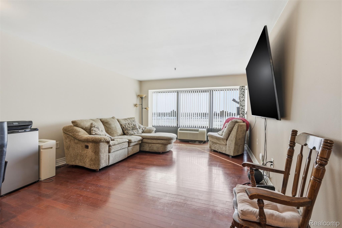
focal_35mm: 16
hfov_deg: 96.7
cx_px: 171
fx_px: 152
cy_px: 114
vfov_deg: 73.7
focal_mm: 16
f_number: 8
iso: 400
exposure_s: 1/500
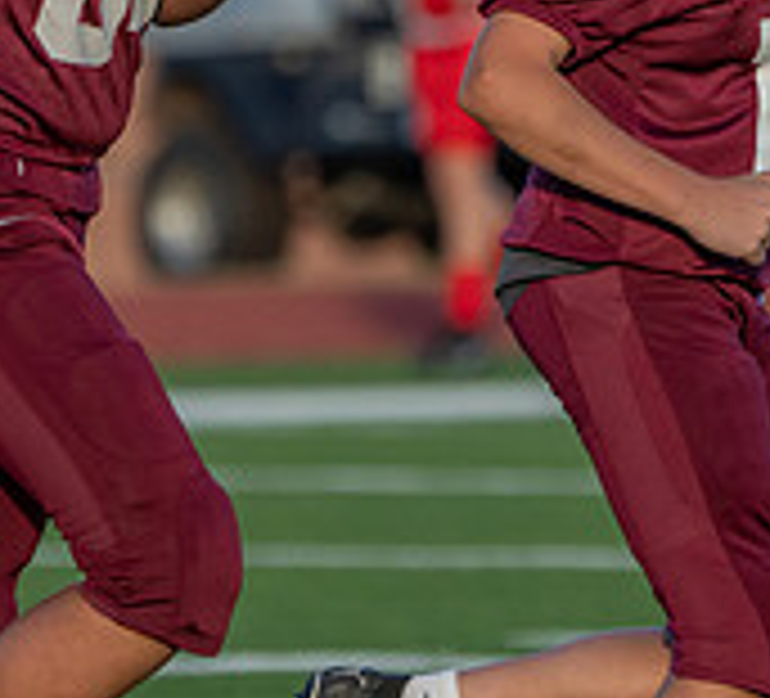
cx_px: 583
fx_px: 29182
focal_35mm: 1215
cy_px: 252
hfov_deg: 1.5
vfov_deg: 1.4
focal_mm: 333
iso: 640
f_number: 5.6
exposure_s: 1/1250
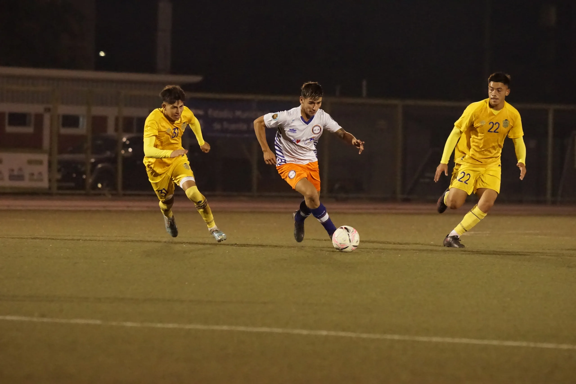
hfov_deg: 6.9
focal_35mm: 300
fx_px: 4800
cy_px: 192
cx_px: 288
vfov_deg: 4.6
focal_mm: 200
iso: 8000
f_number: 4
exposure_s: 1/640
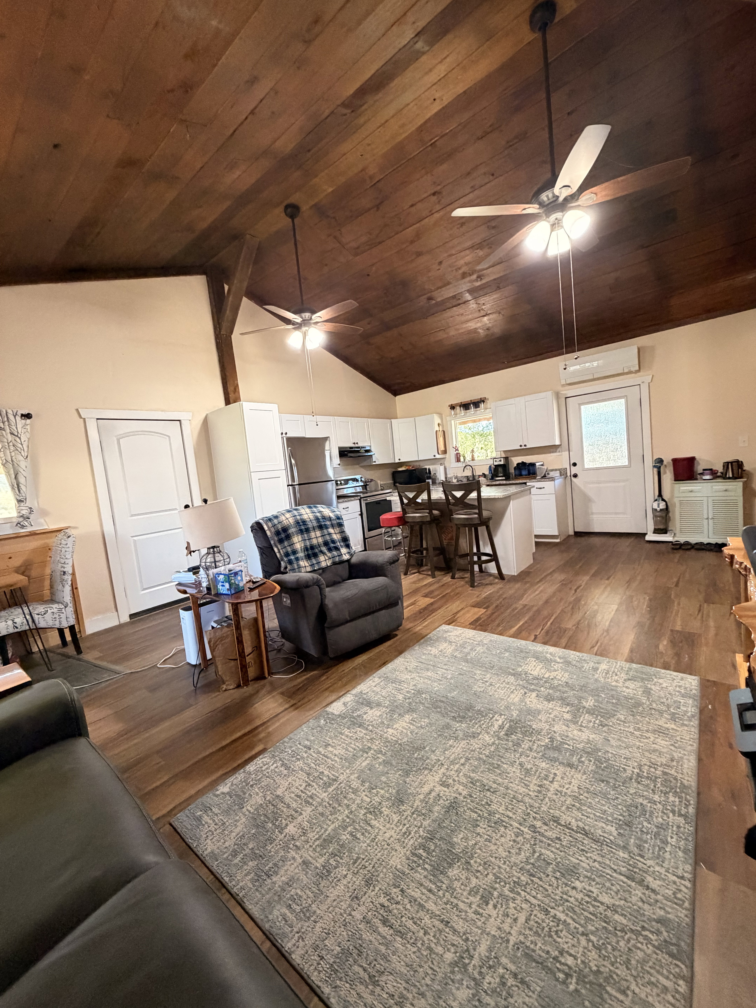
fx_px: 408
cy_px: 504
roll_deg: +6.8
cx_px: 378
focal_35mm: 14
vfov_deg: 102.1
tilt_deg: -4.4
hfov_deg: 85.7
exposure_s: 1/60
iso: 500
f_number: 2.2
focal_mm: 2.22
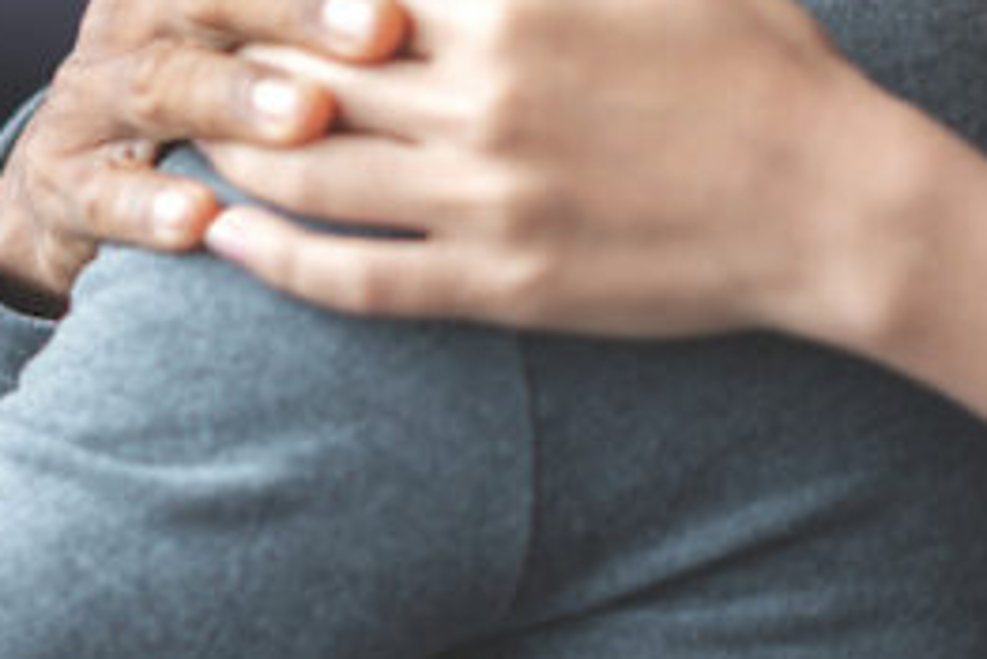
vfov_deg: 4.9
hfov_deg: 7.3
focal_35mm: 279
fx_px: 7653
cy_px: -286
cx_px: -4
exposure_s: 1/160
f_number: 1.4
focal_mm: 85
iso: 80
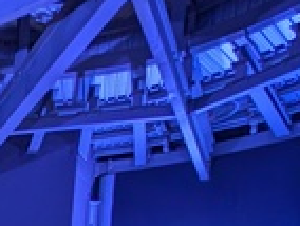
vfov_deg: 18.5
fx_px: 469
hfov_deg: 26.7
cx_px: -137
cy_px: 444
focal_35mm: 54
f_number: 1.95
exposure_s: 1/25
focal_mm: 2.23
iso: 455
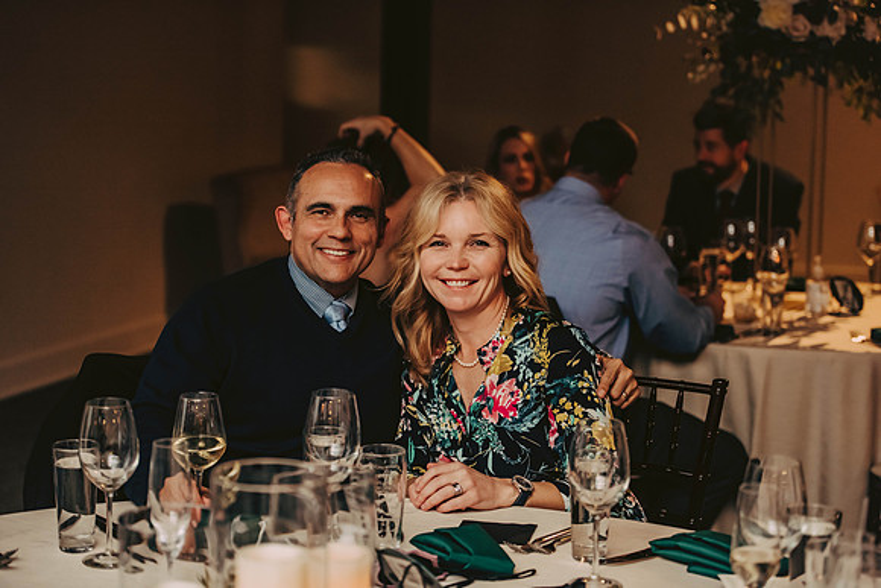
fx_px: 1713
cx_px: 440
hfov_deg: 28.8
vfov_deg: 19.5
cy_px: 294
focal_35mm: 70
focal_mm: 70
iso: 2000
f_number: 3.2
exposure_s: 1/200
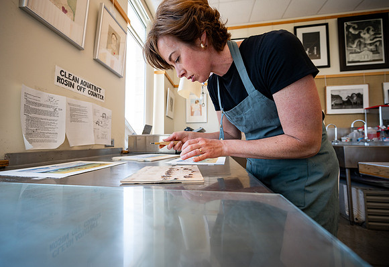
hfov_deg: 102.5
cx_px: 188
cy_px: 134
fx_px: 156
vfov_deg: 81.1
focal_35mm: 14
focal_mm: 14
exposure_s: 1/250
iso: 500
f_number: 4
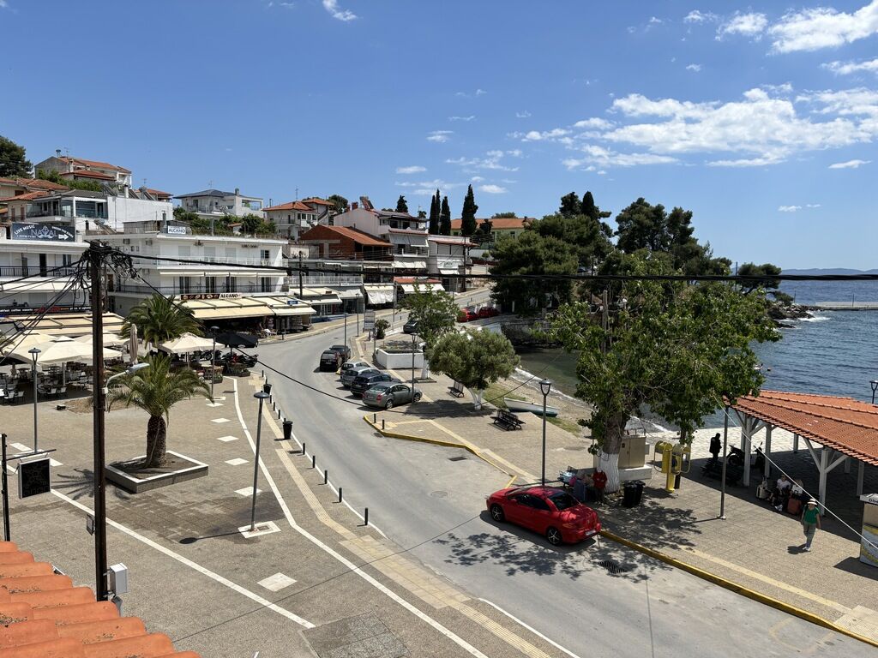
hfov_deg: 67.3
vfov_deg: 53.1
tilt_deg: -5.3
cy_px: 329
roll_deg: -0.8
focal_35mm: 26
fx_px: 659
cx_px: 439
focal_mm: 5.96
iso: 50
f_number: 1.6
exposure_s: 1/5952
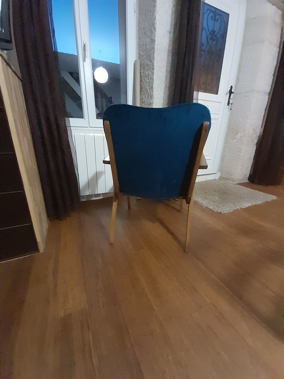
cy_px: 190
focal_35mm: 13
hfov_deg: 89.9
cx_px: 142
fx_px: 142
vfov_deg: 106.2
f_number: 2.2
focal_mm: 1.13
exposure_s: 1/10
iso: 640
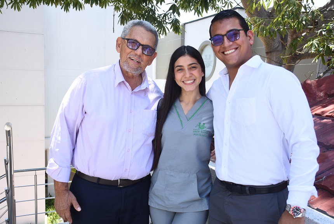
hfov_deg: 53.1
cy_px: 112
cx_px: 167
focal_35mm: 36
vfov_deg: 36.9
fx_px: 334
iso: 100
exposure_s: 1/160
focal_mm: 24
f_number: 5.6
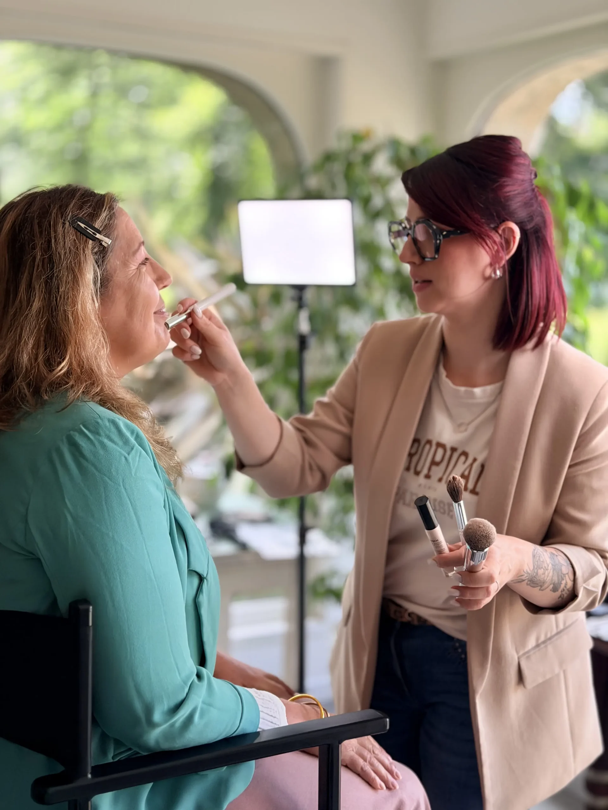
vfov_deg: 39.7
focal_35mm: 48
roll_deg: -2.3
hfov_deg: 30.3
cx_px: 304
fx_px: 1124
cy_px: 405
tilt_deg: -6.0
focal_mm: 6.76
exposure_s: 1/261
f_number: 1.78
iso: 64
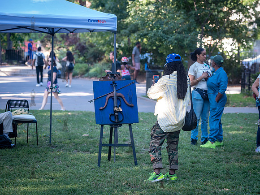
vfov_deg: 11.8
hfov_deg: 15.7
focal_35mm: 126
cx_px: 151
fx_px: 945
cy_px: 94
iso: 800
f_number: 4.5
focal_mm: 112
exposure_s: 1/200
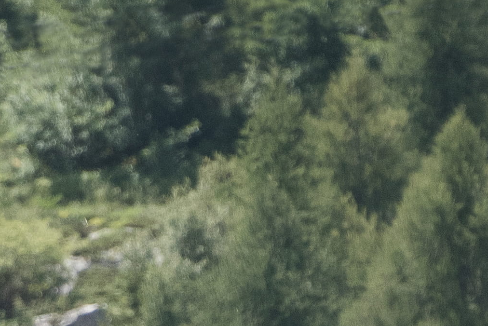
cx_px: 168
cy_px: 452
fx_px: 24182
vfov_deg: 0.8
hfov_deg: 1.2
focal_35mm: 1783
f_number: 6.3
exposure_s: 1/2000
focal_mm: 300
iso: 720
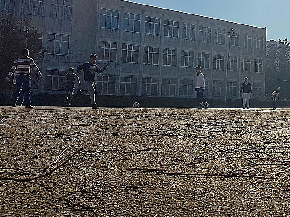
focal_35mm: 65
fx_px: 545
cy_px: 34
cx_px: 290
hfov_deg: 28.0
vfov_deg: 22.2
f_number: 1.7
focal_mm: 4.2
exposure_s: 1/7968
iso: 40
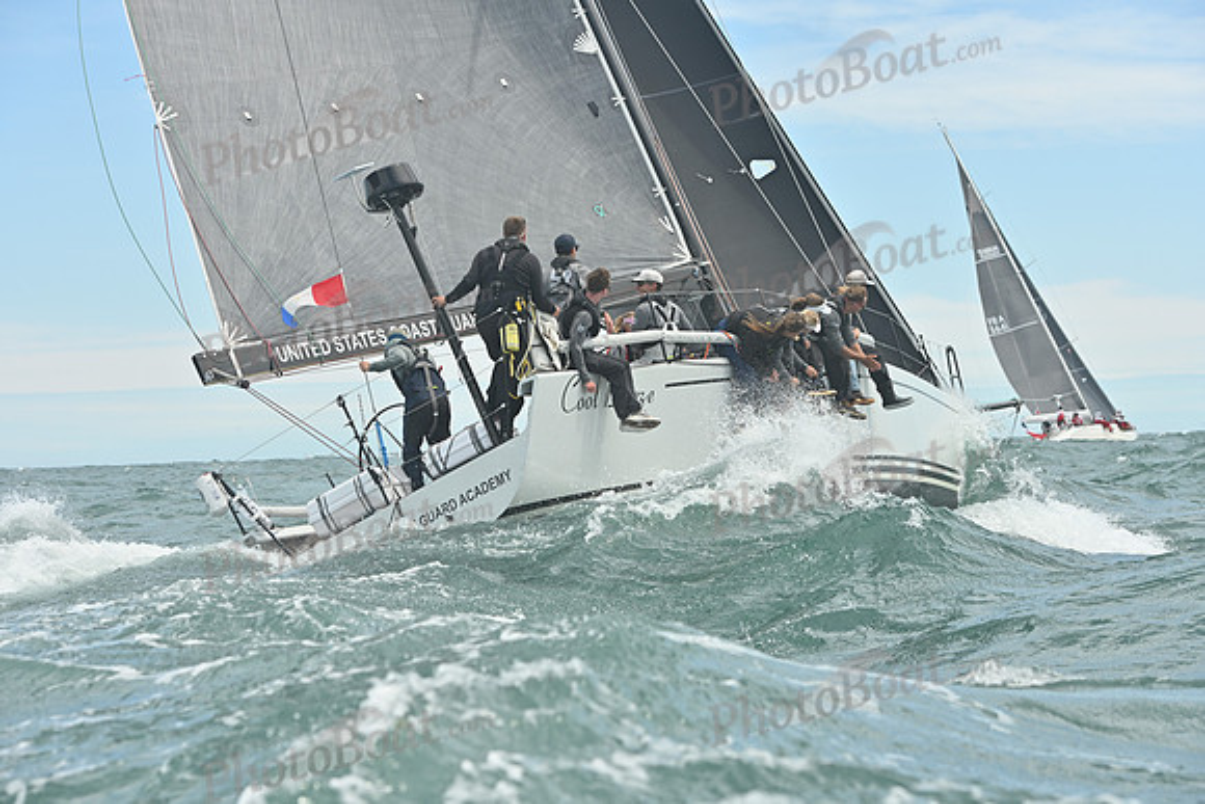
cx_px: 602
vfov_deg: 13.7
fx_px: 3348
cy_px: 402
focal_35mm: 100
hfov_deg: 20.4
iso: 250
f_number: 8
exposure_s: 1/1250
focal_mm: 100
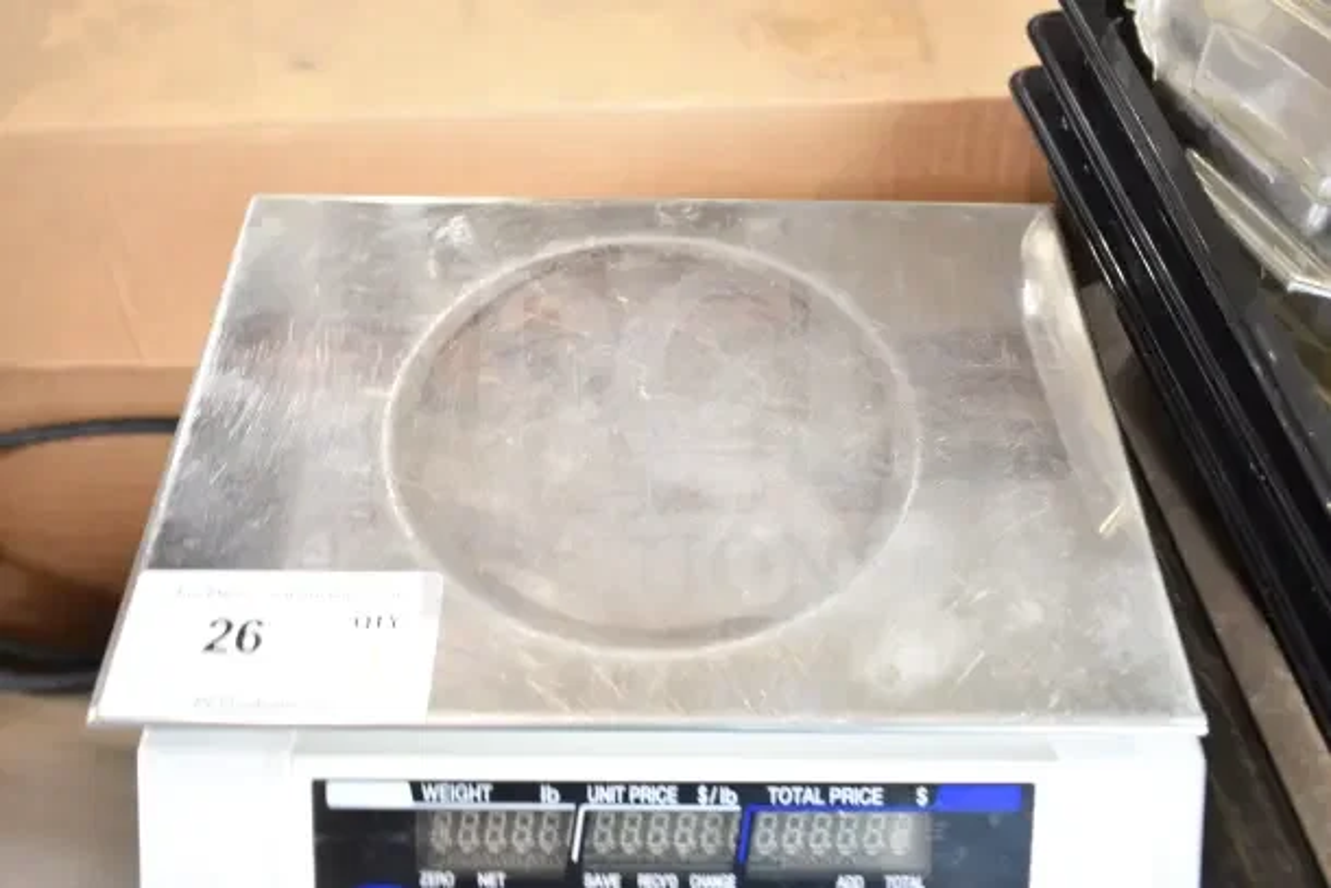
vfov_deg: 40.0
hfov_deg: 57.2
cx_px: 666
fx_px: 1220
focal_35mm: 33
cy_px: 444
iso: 280
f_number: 3.8
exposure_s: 1/30
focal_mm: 22
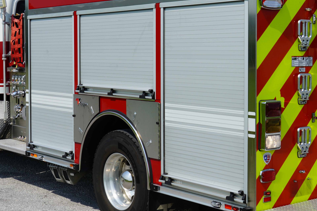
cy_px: 79
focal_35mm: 77
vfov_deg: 17.7
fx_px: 678
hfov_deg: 26.3
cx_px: 192
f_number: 10
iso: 100
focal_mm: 27
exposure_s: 1/250
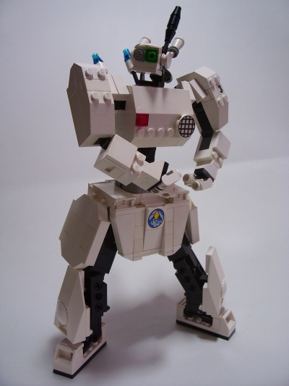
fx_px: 378
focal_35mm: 34
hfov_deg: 41.8
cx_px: 144
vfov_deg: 53.9
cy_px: 193
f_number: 2.7
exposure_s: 1/30
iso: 80
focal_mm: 5.6
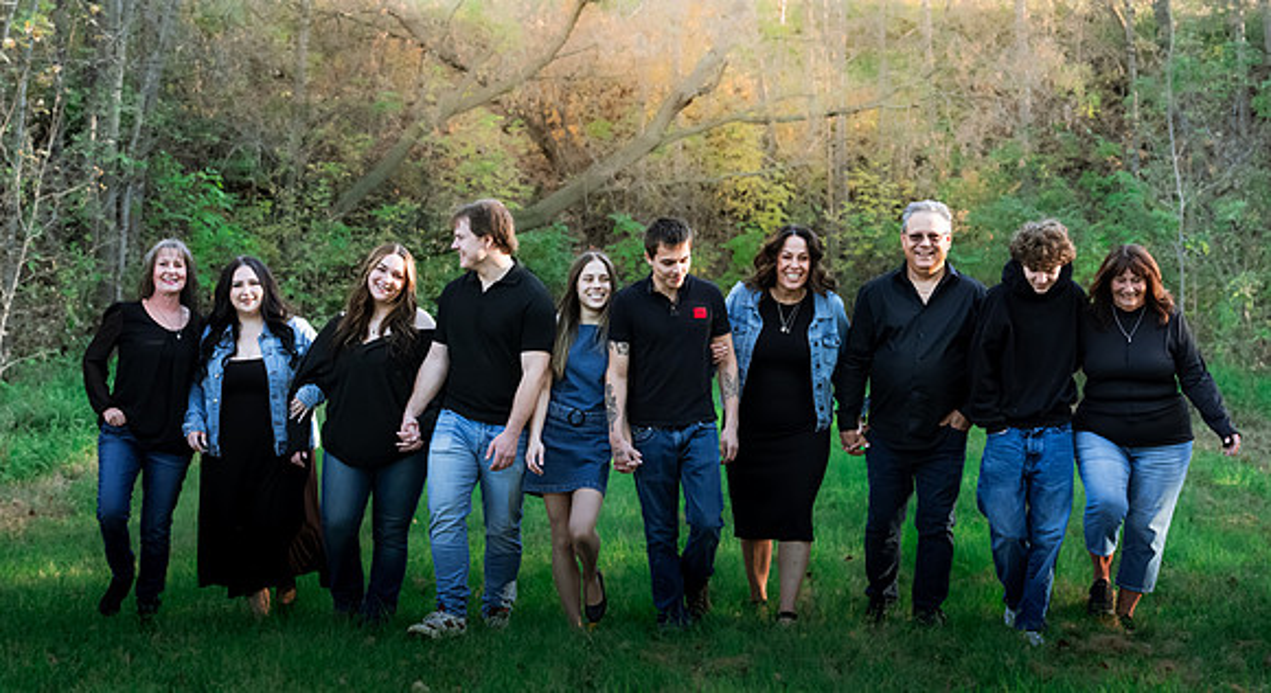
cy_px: 454
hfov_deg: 28.5
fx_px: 2507
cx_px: 617
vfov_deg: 15.7
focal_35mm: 75
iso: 6400
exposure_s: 1/200
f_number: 6.3
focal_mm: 64
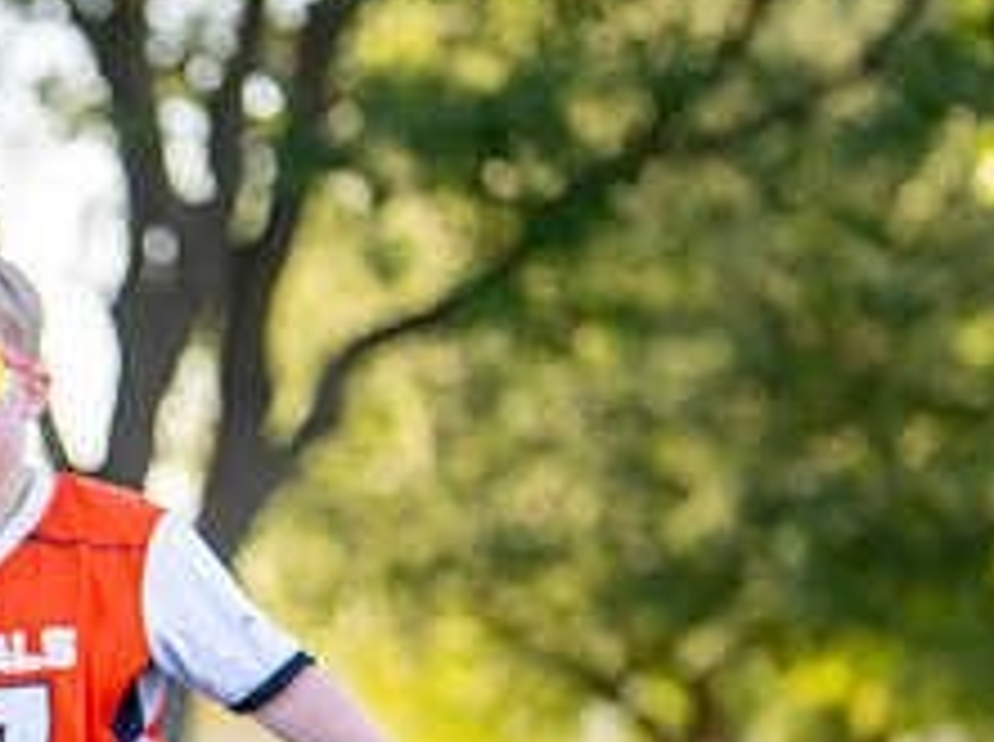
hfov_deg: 7.9
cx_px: -435
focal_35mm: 246
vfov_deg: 6.0
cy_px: 889
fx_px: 7052
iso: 160
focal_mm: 50
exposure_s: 1/1250
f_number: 1.2
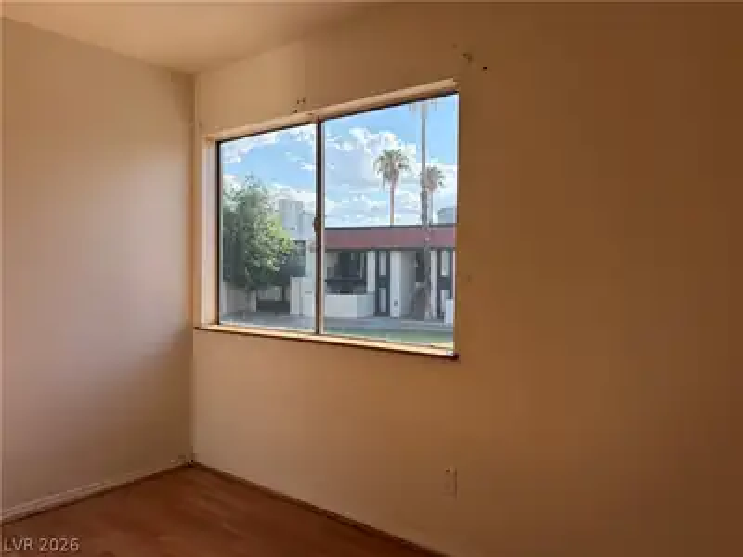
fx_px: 558
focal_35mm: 26
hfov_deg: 67.3
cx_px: 372
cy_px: 278
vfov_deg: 53.1
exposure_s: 1/1364
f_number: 1.6
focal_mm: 5.96
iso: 64
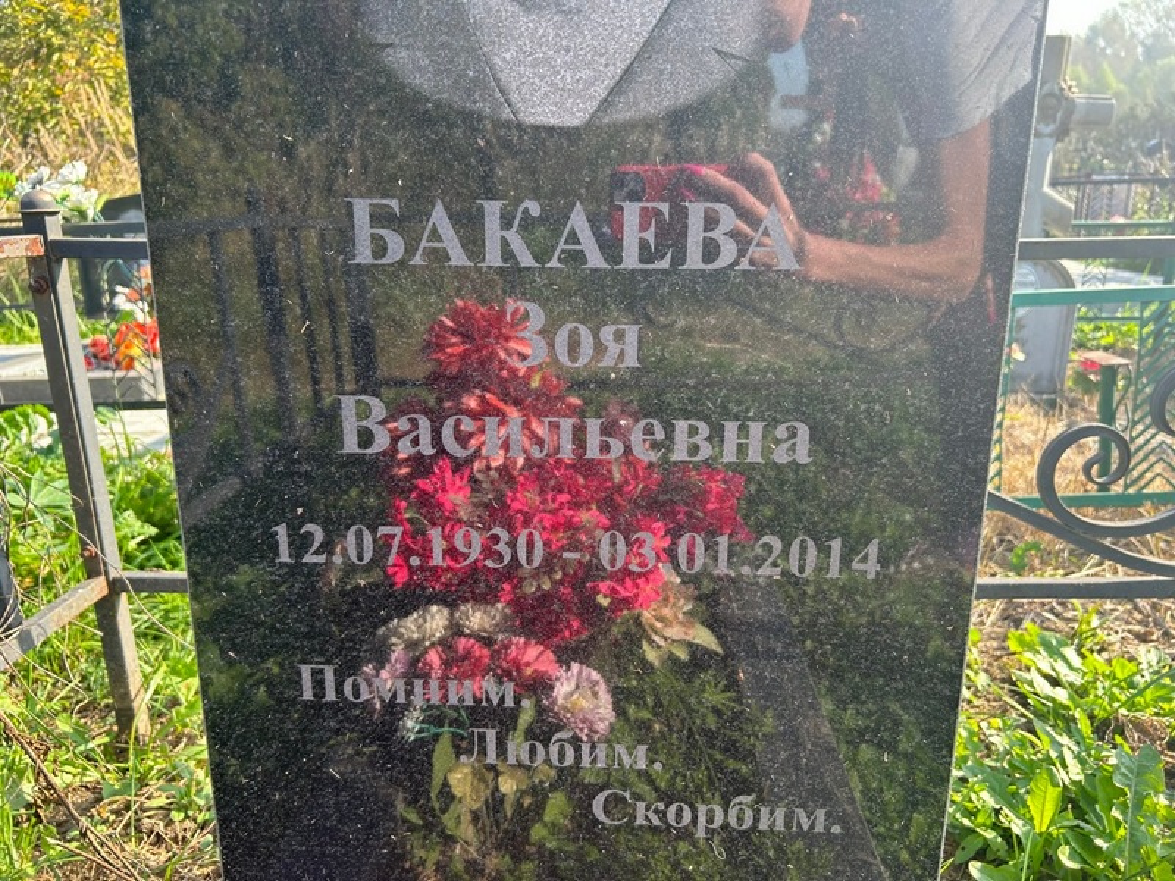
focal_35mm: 26
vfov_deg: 53.1
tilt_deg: -13.8
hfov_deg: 67.3
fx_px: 883
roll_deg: +2.6
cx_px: 588
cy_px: 440
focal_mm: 5.7
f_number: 1.5
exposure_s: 1/365
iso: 50
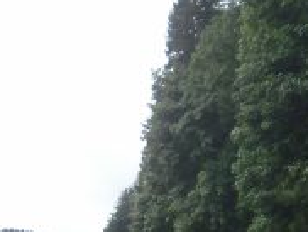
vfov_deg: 12.6
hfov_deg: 17.1
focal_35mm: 109
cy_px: 401
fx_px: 971
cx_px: -78
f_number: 8.5
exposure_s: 1/125
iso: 100
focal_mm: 5.45
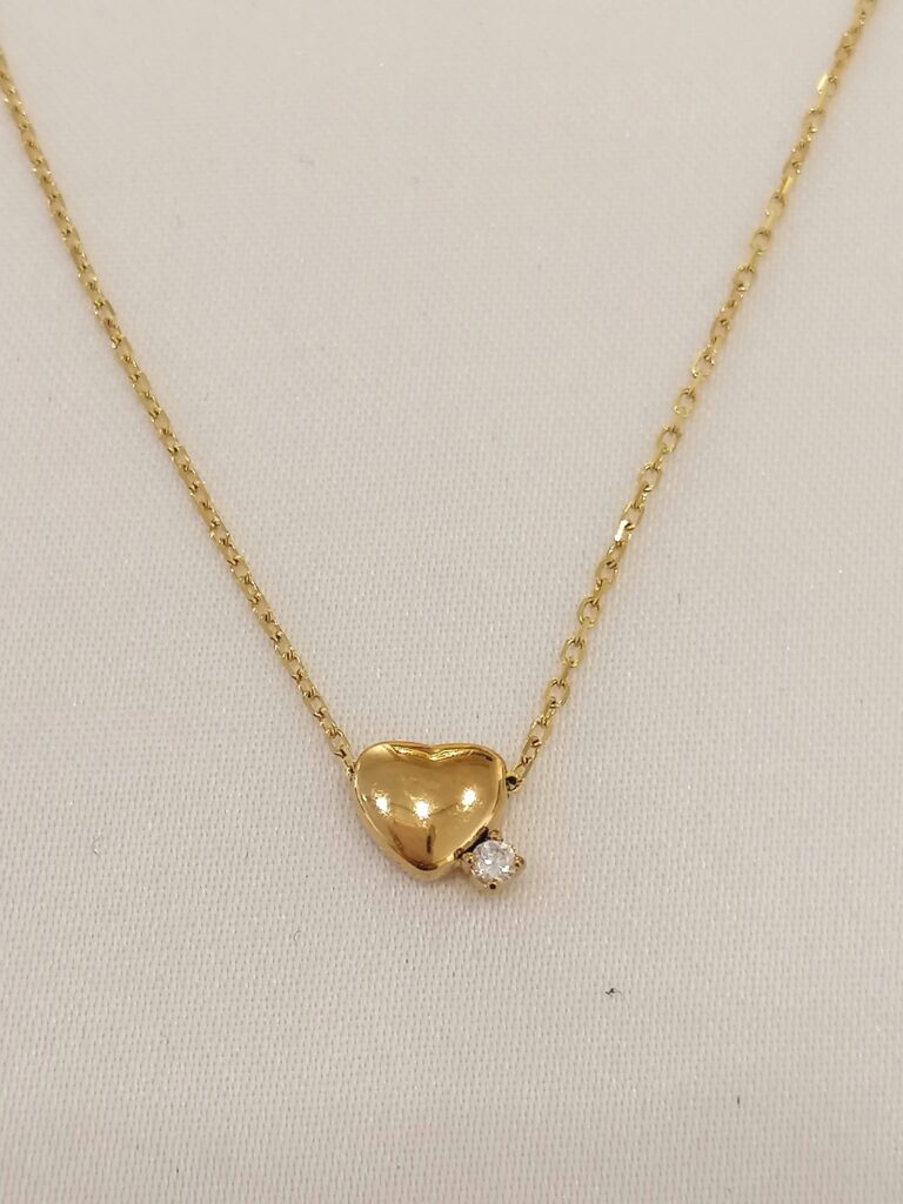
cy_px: 602
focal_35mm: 69
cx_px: 452
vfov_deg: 28.2
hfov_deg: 21.3
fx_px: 2400
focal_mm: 4.75
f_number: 1.8
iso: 80
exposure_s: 1/50
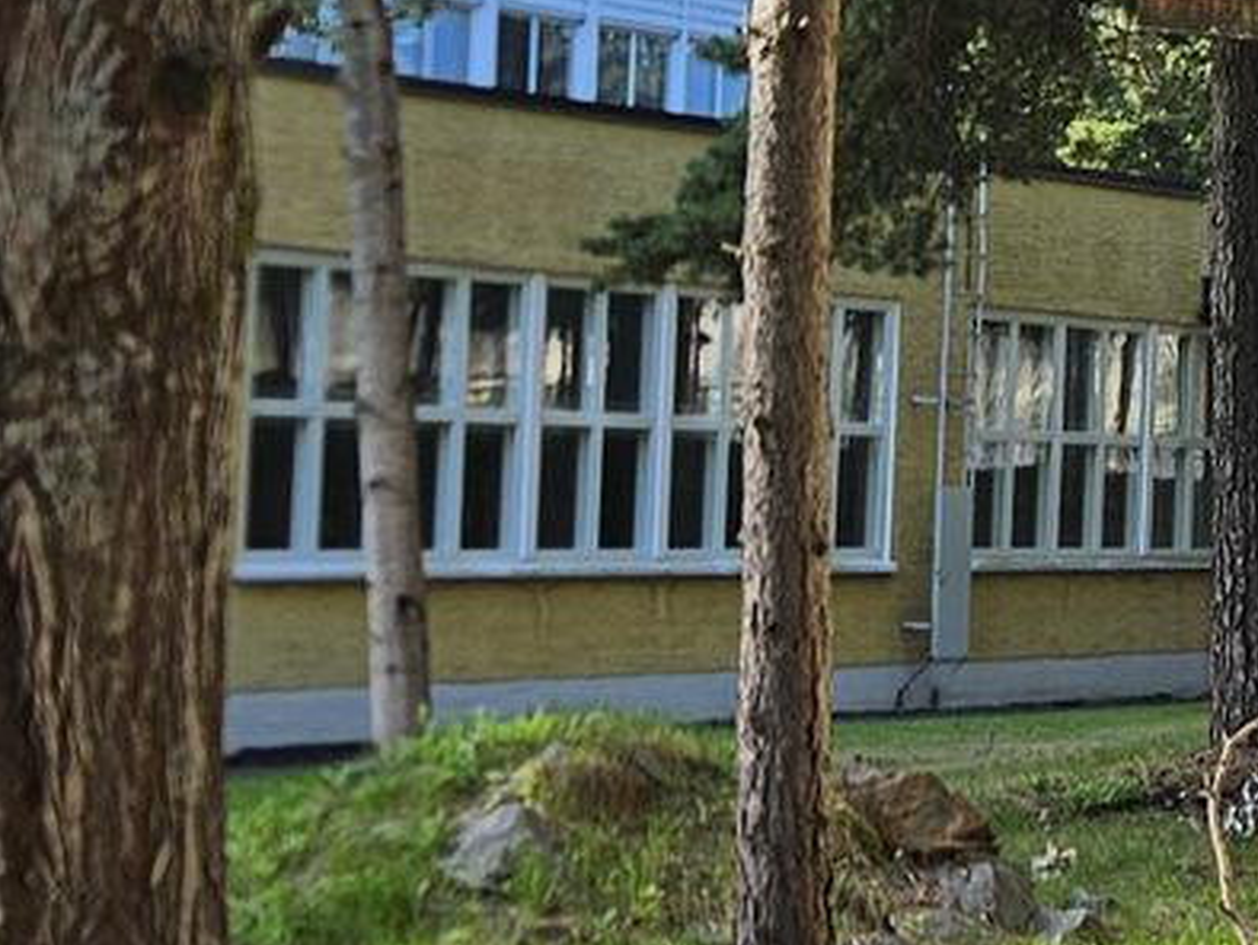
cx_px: 1989
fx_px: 4073
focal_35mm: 112
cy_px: 265
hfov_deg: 15.9
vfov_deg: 13.2
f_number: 1.8
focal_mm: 5.4
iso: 25
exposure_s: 1/273
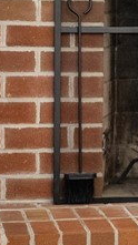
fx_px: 1173
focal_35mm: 180
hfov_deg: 6.6
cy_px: 42
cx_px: 252
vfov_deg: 11.9
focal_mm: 35
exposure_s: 1/30
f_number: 4
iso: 1250
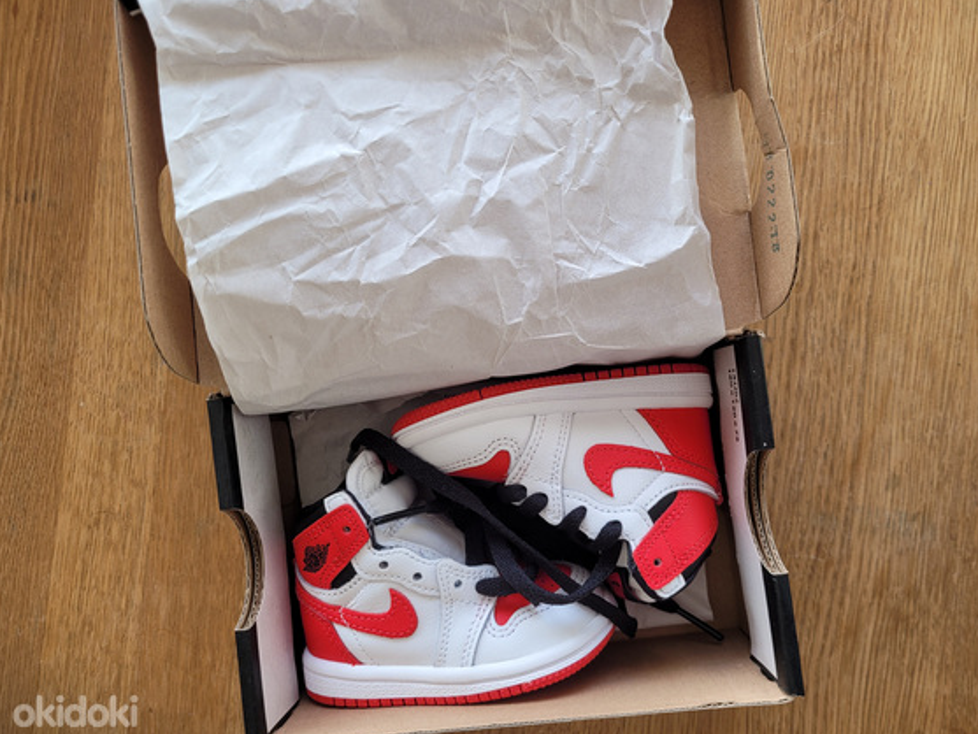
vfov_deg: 49.8
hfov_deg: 63.4
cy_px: 378
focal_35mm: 28
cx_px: 490
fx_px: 791
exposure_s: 1/100
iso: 40
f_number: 1.8
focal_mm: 5.4
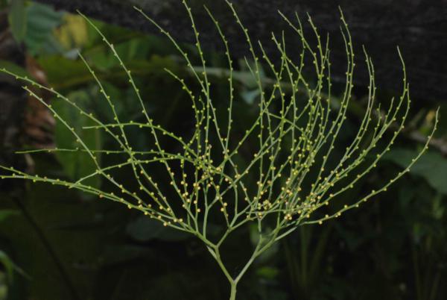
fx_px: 1306
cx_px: 224
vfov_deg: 13.1
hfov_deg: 19.4
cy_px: 150
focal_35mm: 105
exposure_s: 1/60
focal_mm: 70
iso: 200
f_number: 18
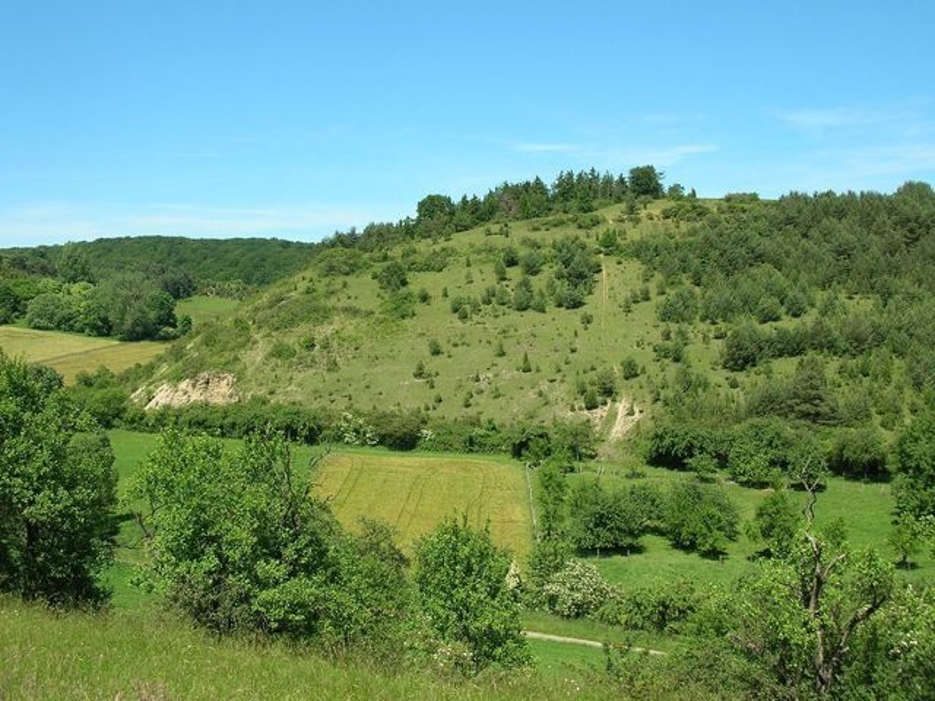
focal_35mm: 36
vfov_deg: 39.7
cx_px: 468
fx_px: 972
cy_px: 350
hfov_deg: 51.4
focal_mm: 6
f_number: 3.7
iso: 50
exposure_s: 1/417
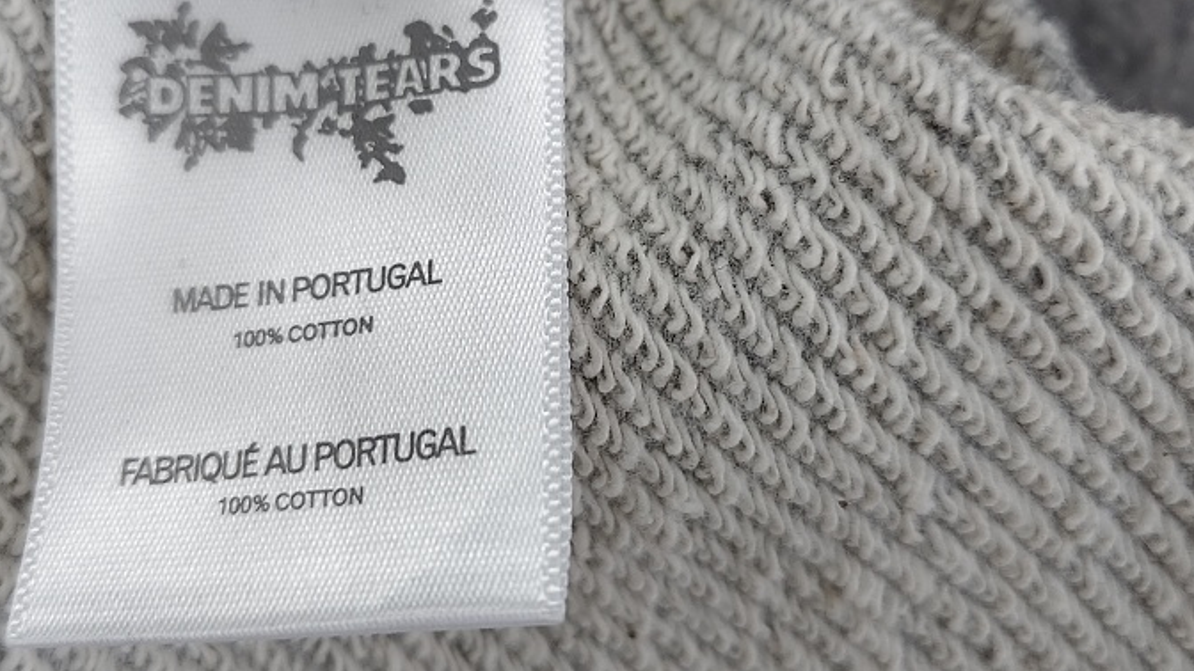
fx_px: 1330
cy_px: 247
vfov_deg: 28.2
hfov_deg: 48.3
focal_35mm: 42
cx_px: 556
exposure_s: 1/100
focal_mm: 5.56
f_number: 1.88
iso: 340
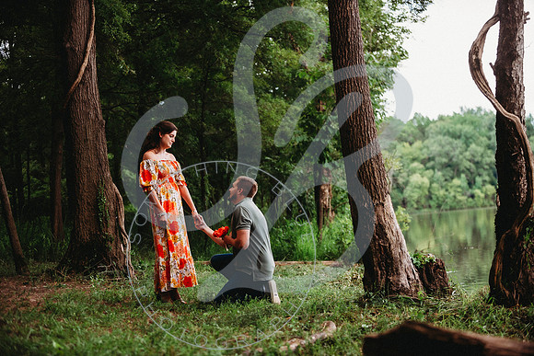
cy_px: 178
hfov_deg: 28.5
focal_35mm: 71
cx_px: 265
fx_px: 1052
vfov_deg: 19.2
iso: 1250
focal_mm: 70
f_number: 2.8
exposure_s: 1/320
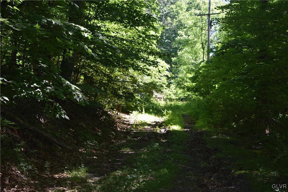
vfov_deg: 16.6
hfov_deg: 24.6
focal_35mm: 82
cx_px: 144
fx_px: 660
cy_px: 96
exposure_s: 1/125
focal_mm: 55
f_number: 5.6
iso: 250
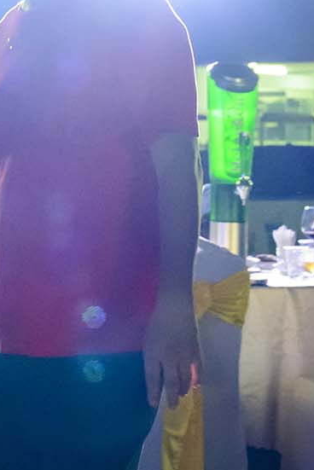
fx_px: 1228
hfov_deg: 14.5
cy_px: 271
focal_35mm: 94
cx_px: 50
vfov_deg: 21.7
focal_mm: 36
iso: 11400
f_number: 4.5
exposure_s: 1/250
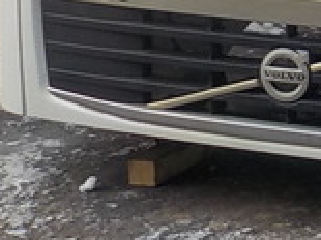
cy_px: -149
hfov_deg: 13.9
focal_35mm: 124
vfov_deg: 11.3
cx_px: 599
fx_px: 1149
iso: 125
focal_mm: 4.1
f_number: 3.3
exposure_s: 1/100
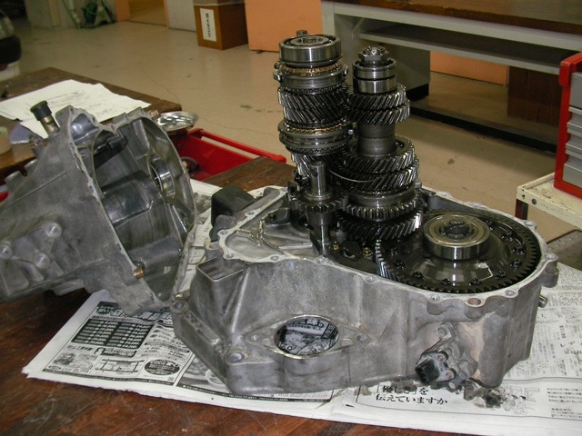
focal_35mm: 41
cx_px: 291
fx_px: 689
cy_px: 218
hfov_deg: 45.8
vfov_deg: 35.1
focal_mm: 6.3
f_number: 3.5
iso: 118
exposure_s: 1/30
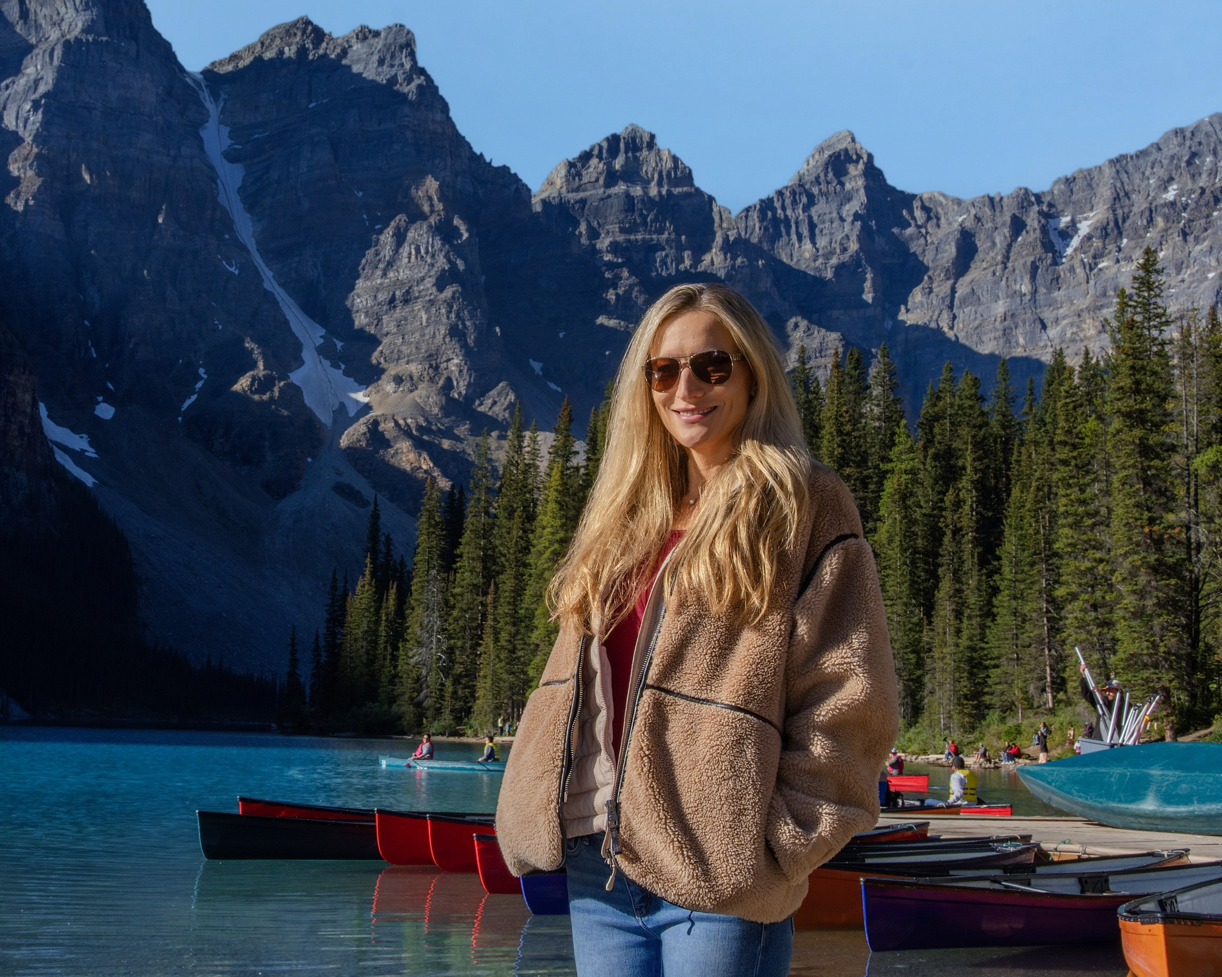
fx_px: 1410
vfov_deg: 38.2
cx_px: 654
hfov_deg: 46.8
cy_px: 495
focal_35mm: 39
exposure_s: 1/250
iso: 320
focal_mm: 34
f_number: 16
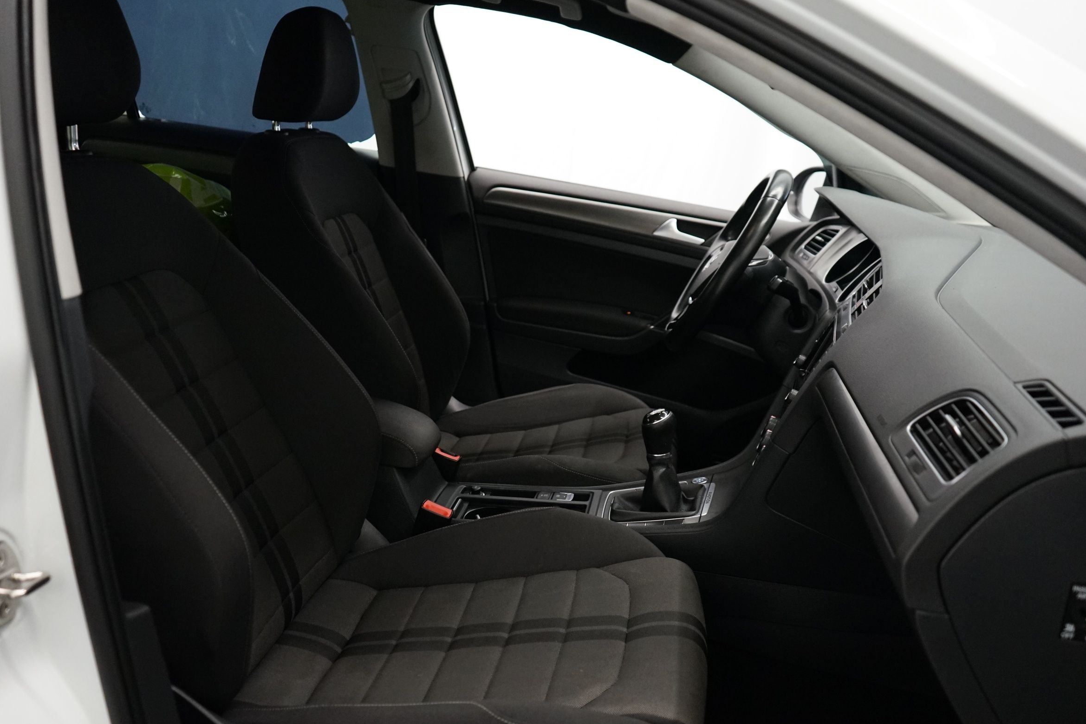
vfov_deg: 42.3
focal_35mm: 31
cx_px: 520
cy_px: 370
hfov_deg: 60.3
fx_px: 935
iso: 2500
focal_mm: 29
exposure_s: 1/160
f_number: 3.5
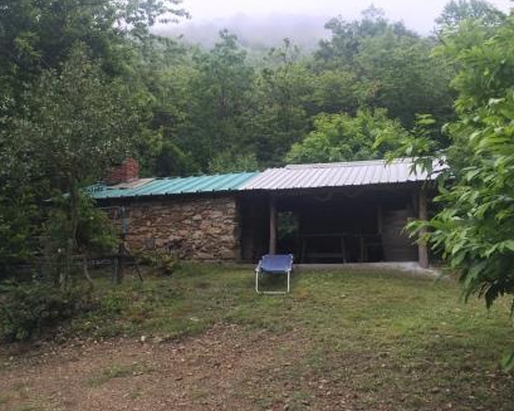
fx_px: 471
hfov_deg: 57.2
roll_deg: -0.2
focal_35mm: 31
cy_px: 207
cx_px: 253
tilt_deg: +7.1
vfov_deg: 47.1
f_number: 2.2
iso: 32
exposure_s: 1/100
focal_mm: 4.15
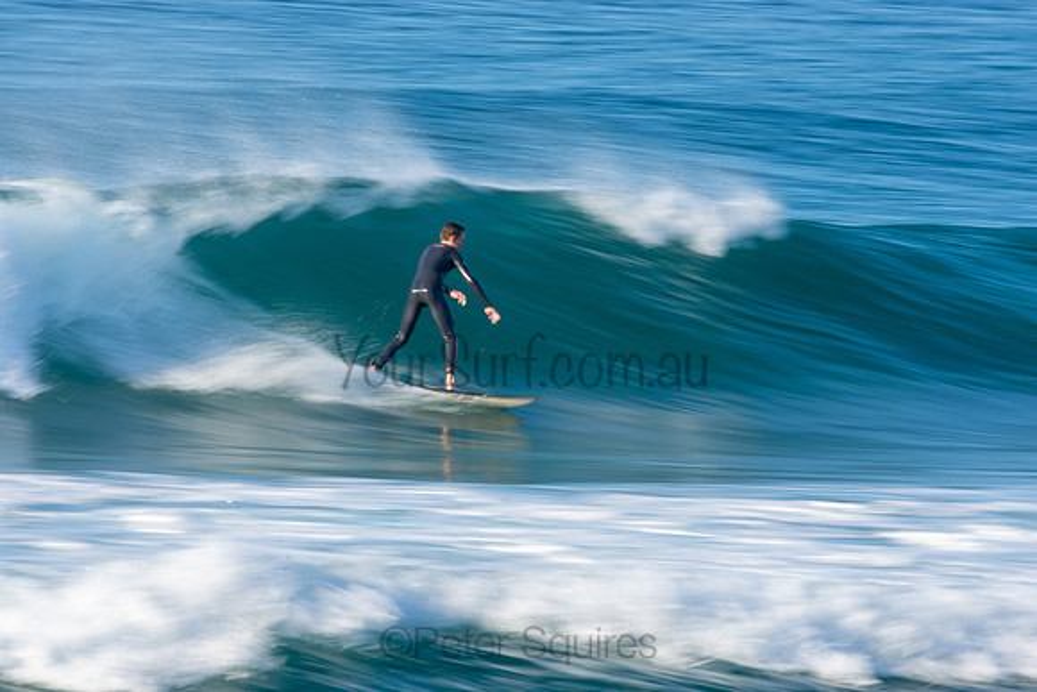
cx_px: 518
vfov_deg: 1.8
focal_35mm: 750
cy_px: 346
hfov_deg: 2.7
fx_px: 21608
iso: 100
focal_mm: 500
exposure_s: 1/25
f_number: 18
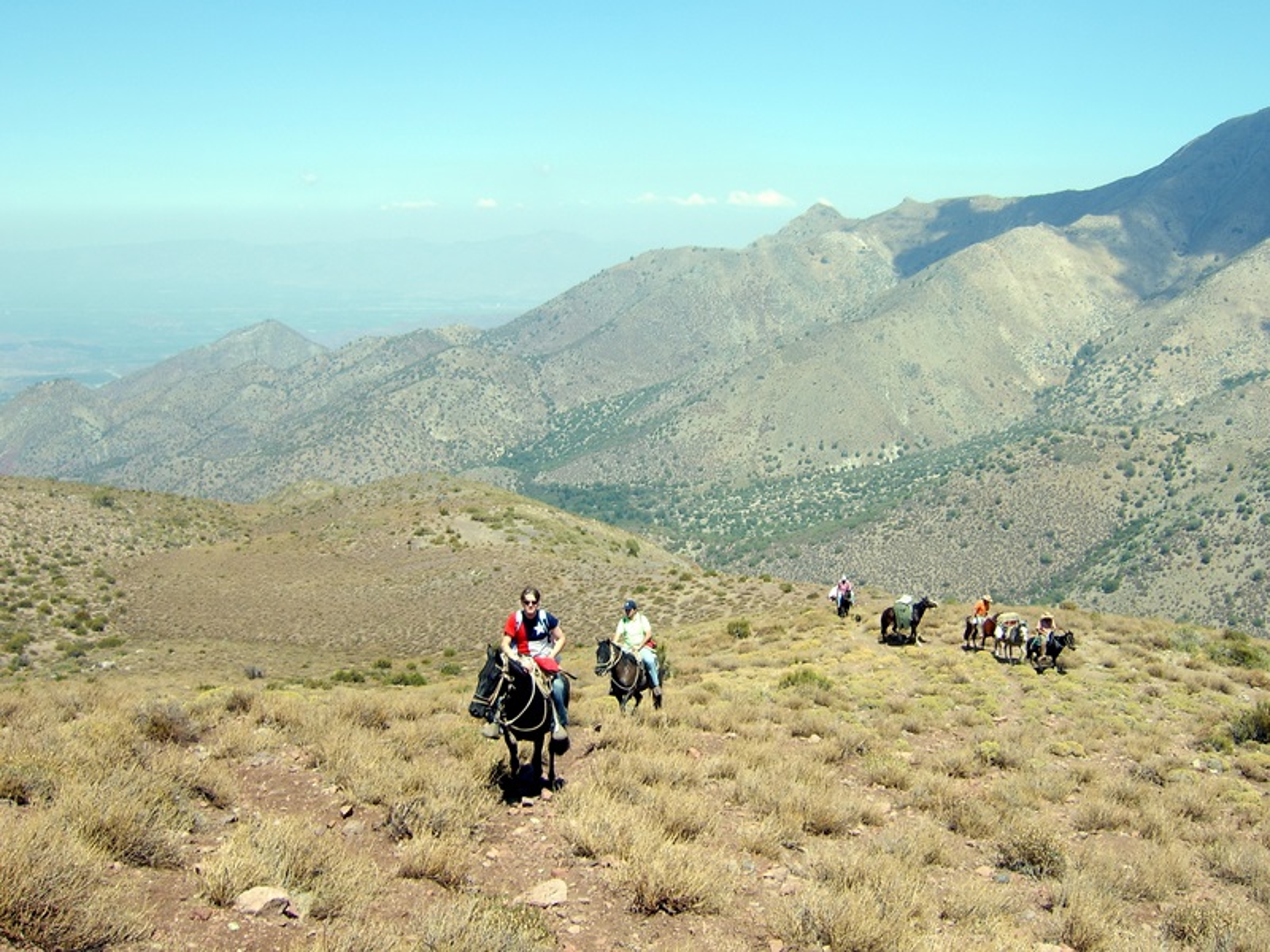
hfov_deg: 58.4
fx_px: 1137
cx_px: 635
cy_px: 476
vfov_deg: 45.4
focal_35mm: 31
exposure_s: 1/148
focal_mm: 8.13
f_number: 6.7
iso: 50
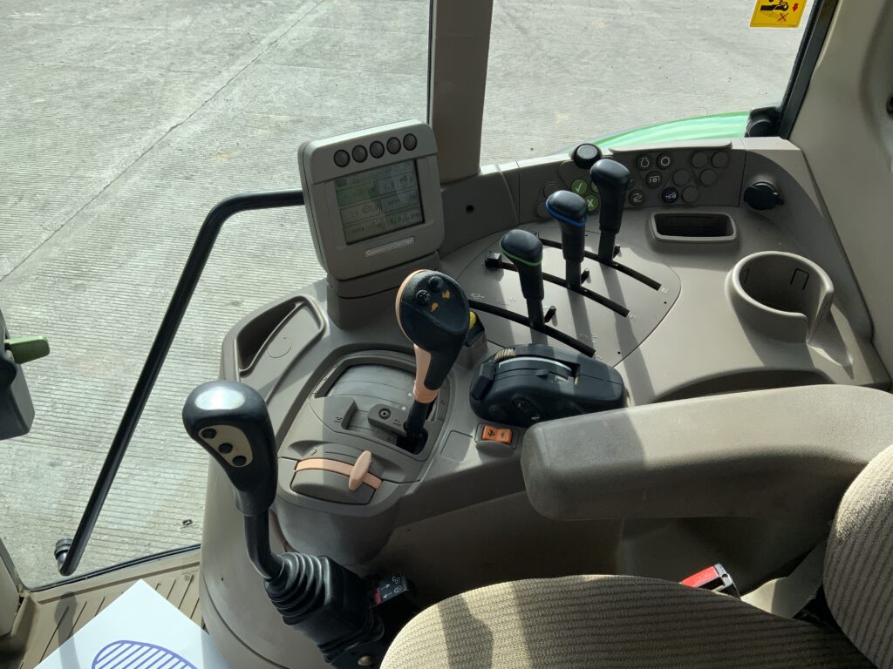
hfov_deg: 61.7
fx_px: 748
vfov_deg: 48.2
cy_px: 334
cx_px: 446
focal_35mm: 29
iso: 16
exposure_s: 1/804
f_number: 1.8
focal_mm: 3
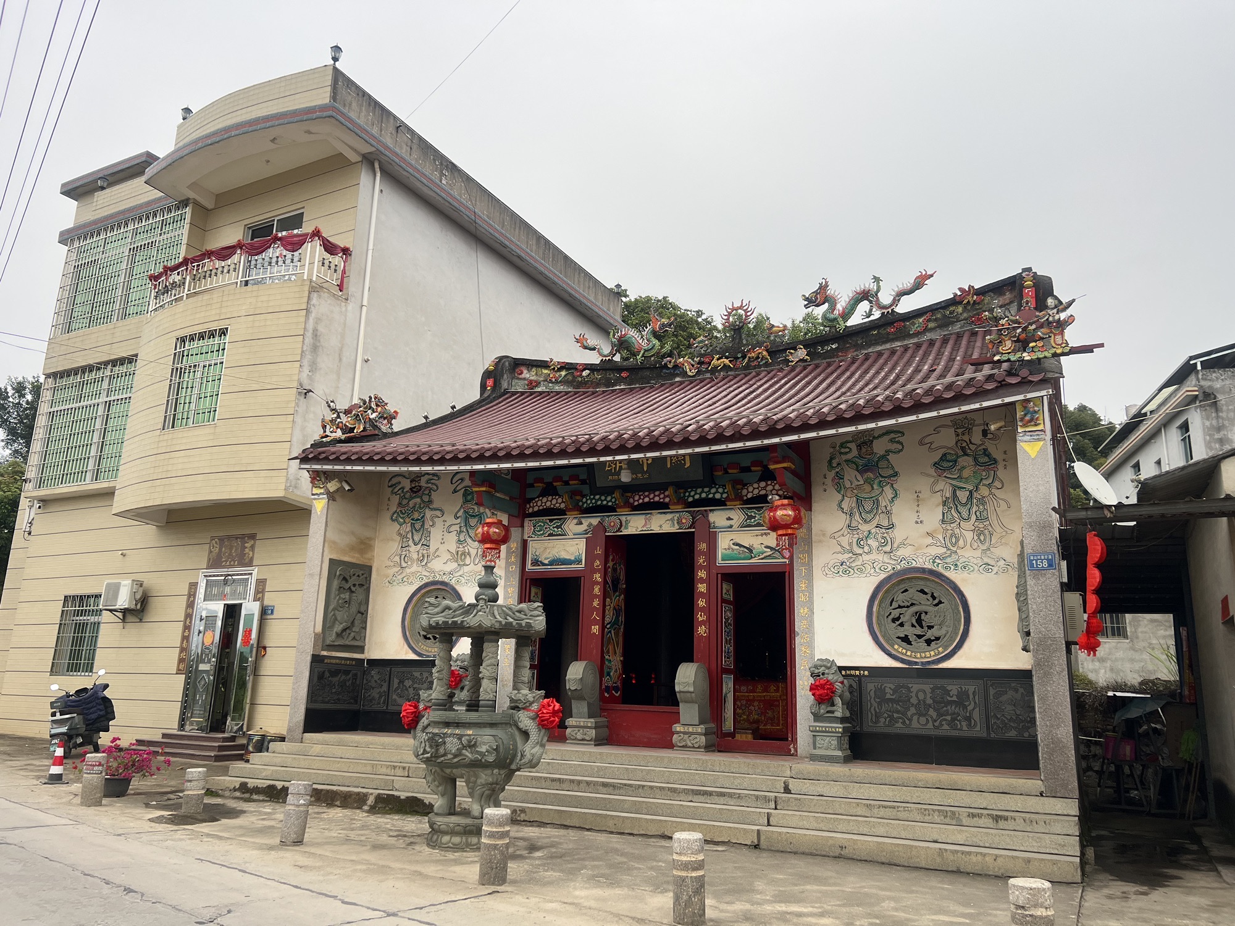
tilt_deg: +14.8
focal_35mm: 26
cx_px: 618
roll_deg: -2.4
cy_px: 463
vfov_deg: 53.1
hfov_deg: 67.3
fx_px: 928
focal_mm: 5.7
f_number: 1.5
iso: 50
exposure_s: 1/319
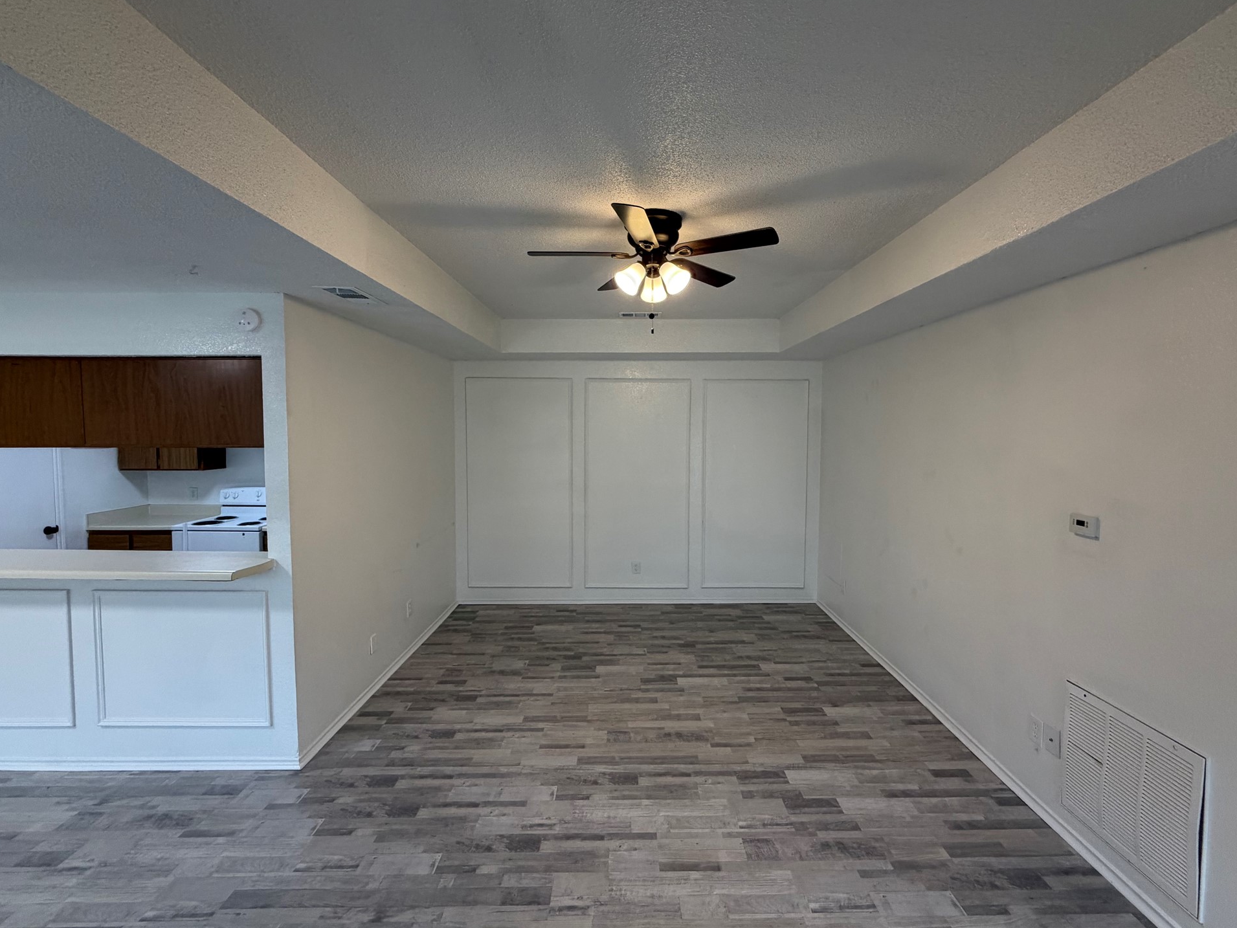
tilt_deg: -2.7
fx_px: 536
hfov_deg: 98.1
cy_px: 456
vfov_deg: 81.8
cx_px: 638
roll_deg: +0.3
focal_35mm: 15
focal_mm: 2.22
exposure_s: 1/120
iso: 250
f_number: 2.2
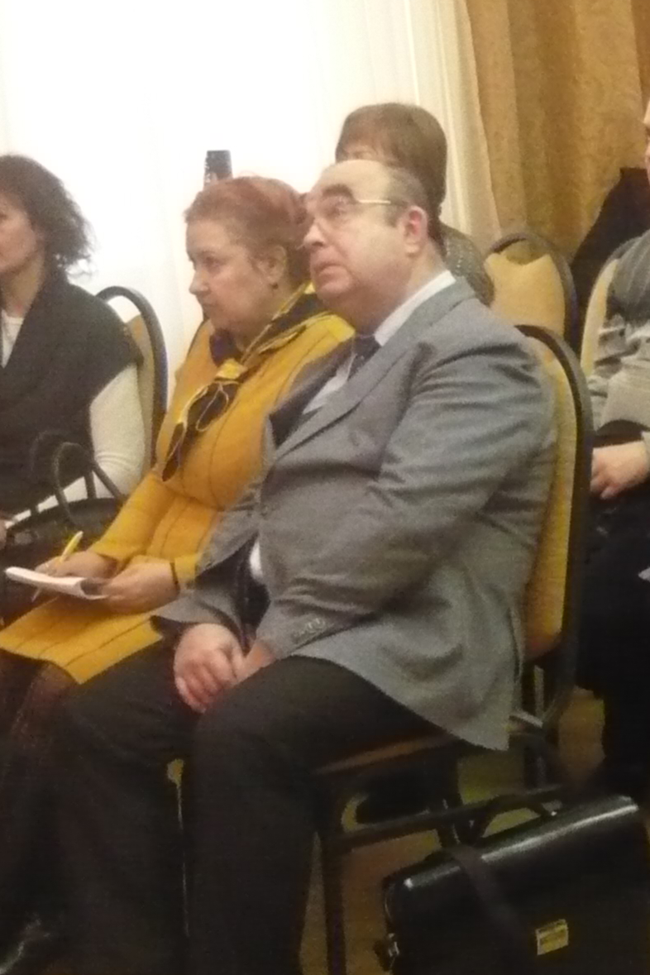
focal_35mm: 95
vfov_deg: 21.4
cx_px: 1295
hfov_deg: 12.6
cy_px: 656
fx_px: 2573
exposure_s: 1/20
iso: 800
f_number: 2.8
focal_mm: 5.5
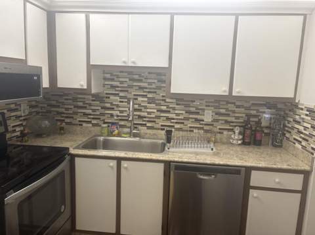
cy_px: 118
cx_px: 158
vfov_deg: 53.0
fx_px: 236
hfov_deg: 67.4
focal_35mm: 26
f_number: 1.6
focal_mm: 5.96
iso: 125
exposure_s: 1/60
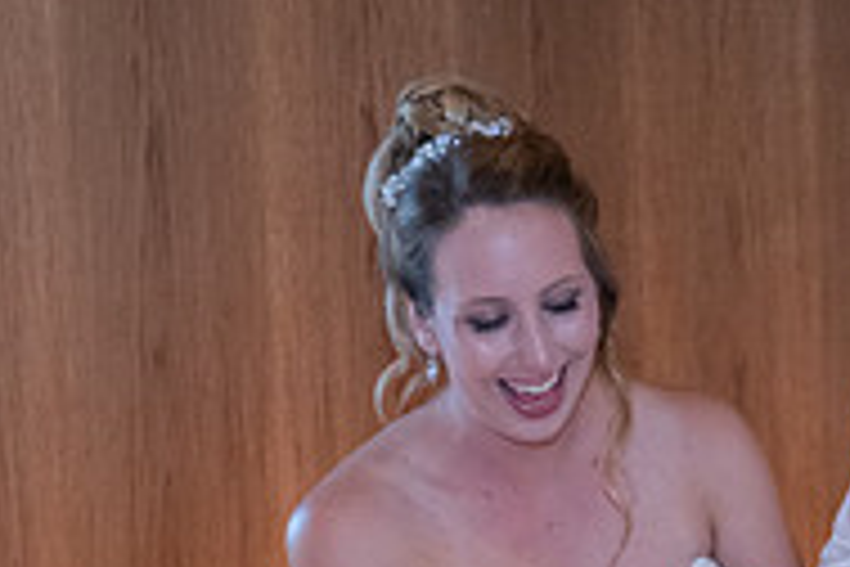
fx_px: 3990
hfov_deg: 12.0
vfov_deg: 8.0
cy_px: 817
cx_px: 814
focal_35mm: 169
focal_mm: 55
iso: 2200
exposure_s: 1/200
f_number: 2.8
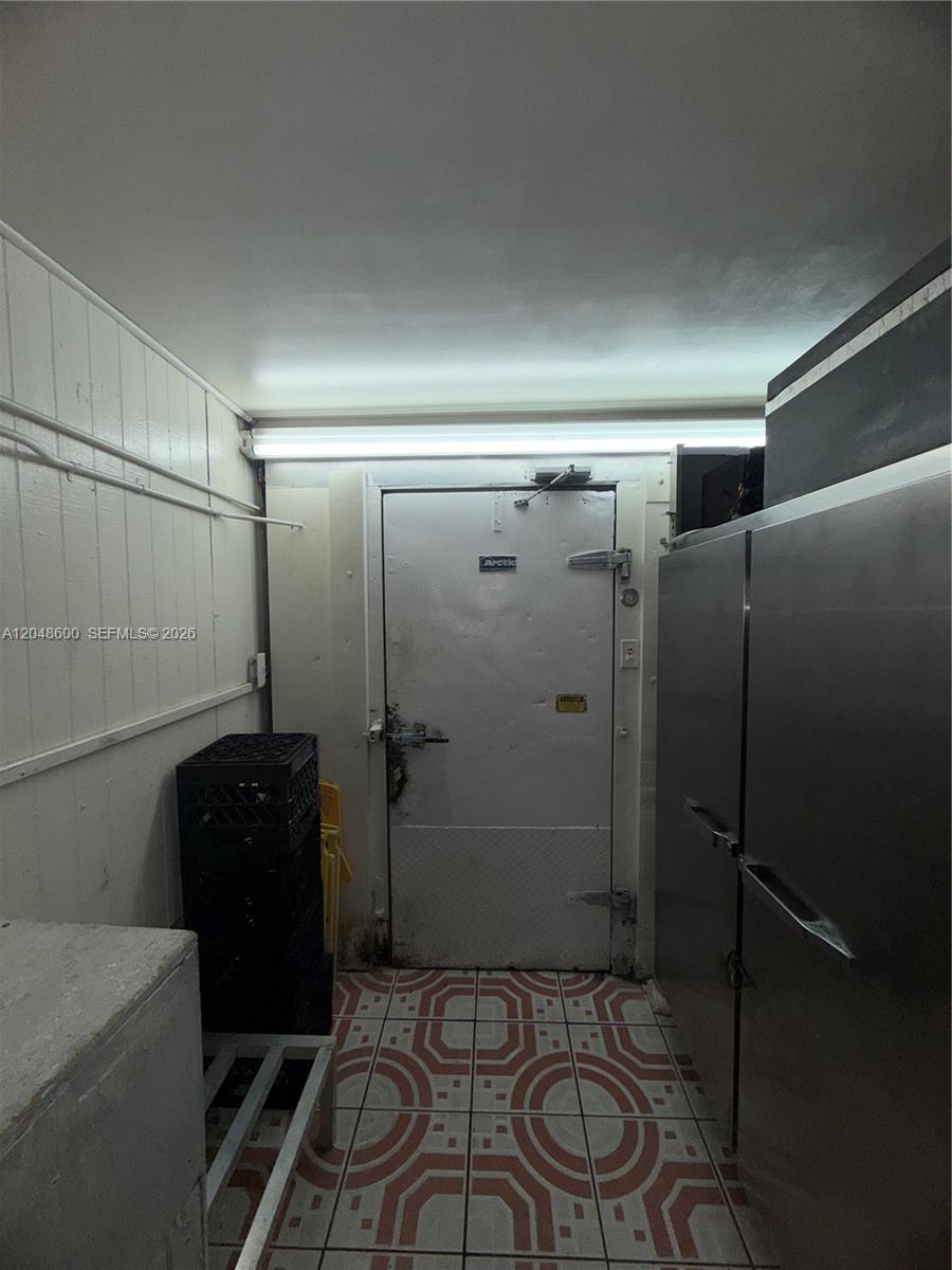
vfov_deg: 102.1
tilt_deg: -2.8
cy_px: 635
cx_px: 476
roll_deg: +0.7
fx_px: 513
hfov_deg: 85.7
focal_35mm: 14
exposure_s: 1/120
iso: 25
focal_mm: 2.22
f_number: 2.2
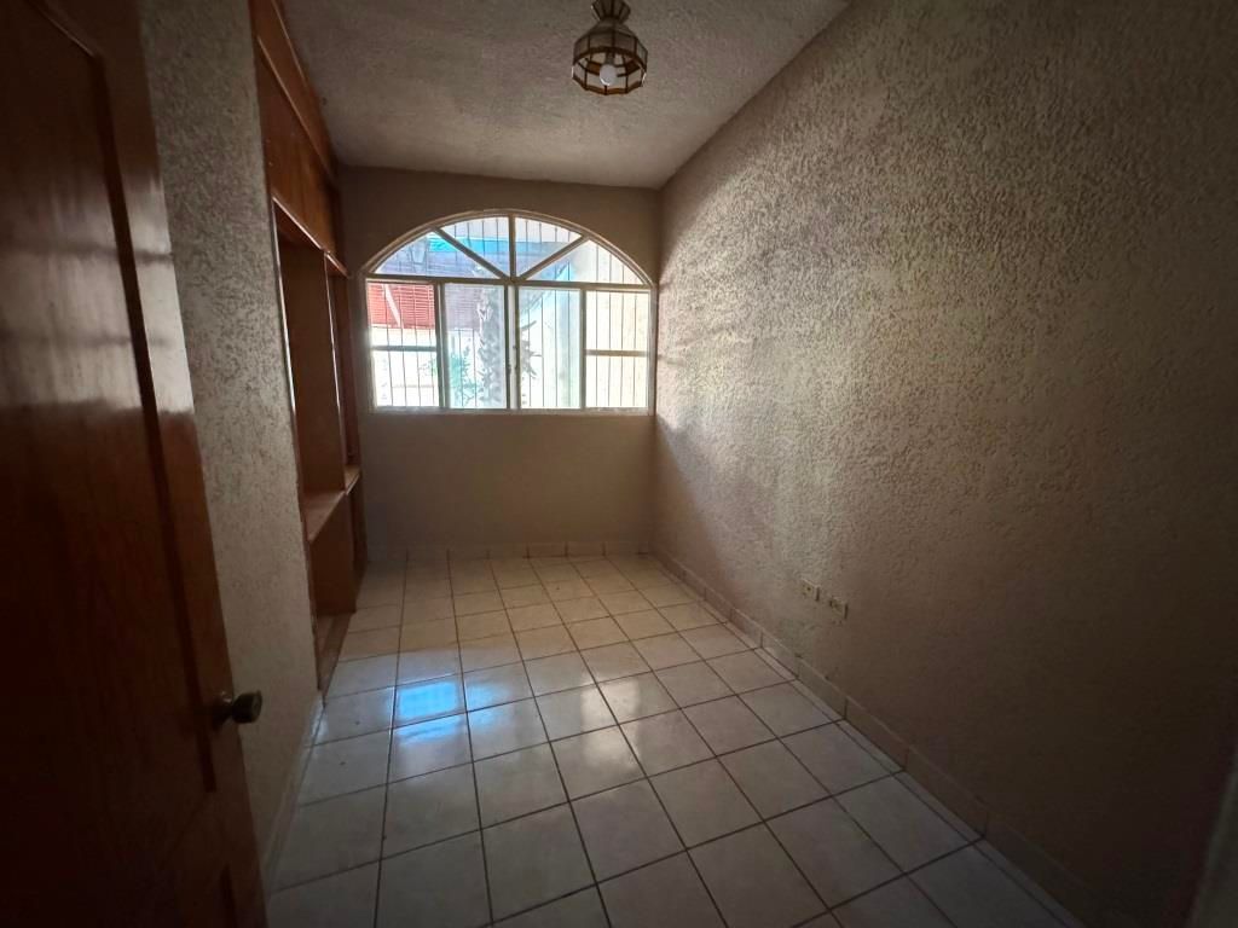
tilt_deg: -10.3
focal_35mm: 14
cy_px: 464
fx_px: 501
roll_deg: -0.8
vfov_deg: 85.7
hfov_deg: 102.1
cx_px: 619
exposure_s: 1/30
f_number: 2.2
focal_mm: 2.22
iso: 2000
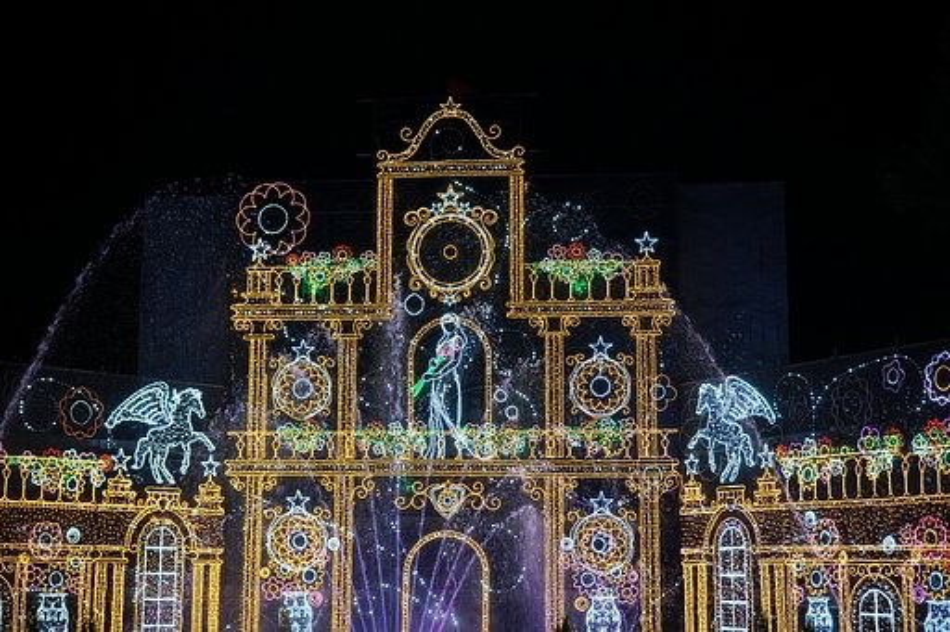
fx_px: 1477
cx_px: 475
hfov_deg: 35.7
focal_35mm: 56
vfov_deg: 24.2
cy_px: 316
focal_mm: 56
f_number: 5.6
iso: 1600
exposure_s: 1/80
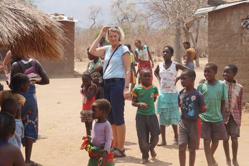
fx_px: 620
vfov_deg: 15.3
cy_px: 104
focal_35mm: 90
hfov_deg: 22.7
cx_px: 125
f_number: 6.3
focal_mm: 47
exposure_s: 1/200
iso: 100
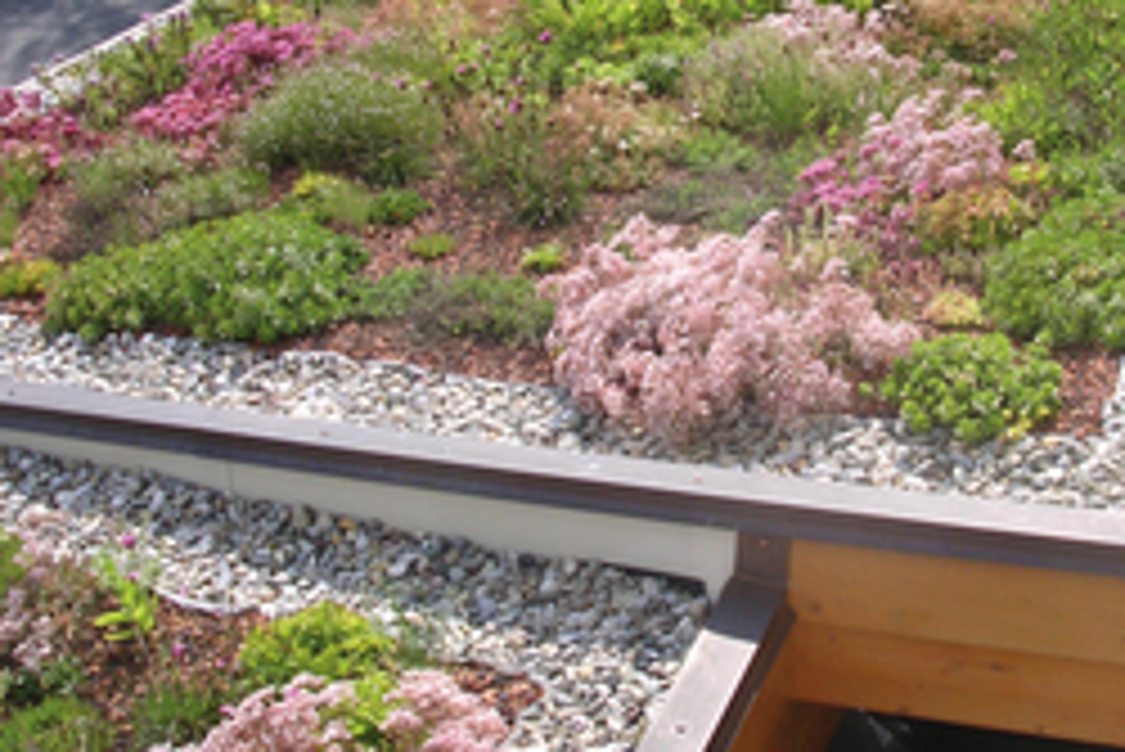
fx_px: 1876
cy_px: 232
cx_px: 693
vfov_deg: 22.5
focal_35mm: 60
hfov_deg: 33.2
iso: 100
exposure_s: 1/212
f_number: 5.6
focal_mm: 5.8
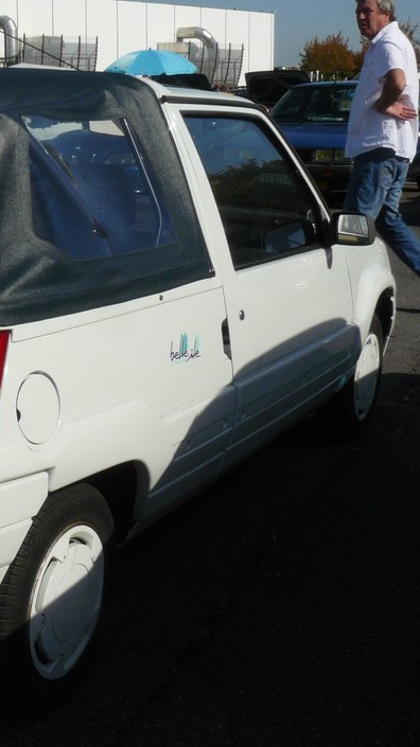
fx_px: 1130
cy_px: 346
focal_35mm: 57
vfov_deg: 36.6
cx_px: -73
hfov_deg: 19.9
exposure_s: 1/400
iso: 100
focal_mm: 6
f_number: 8
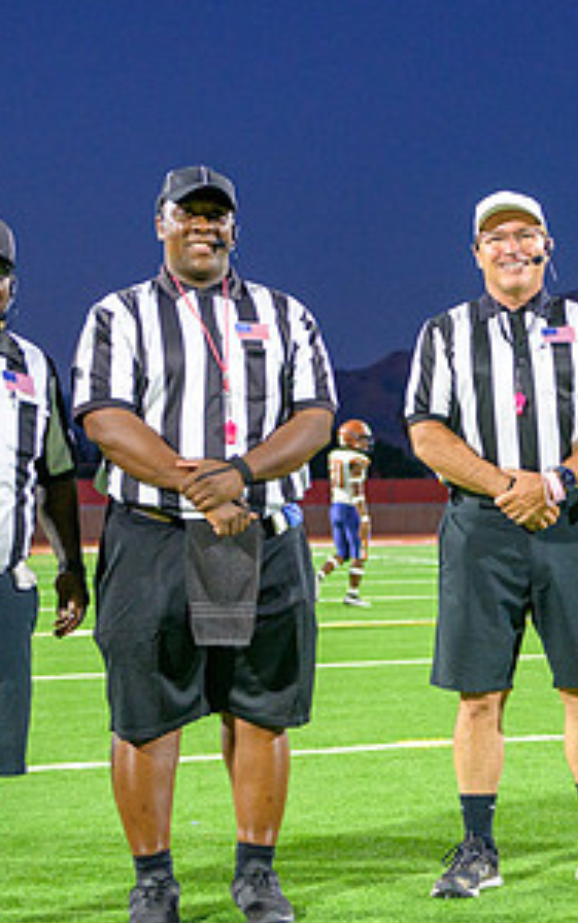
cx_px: 482
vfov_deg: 23.3
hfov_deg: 14.6
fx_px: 2242
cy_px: 486
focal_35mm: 89
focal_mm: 45
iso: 1250
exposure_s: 1/250
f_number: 2.8
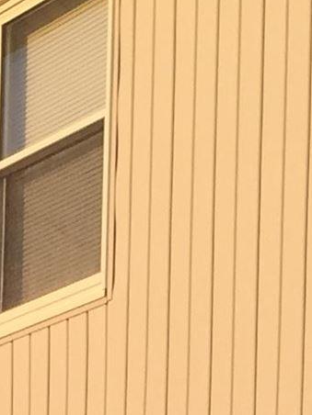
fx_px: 2367
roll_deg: -3.0
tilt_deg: +1.4
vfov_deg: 9.0
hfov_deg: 7.5
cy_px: 1036
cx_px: 73
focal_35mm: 197
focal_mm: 4.15
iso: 32
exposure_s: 1/648
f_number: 2.2
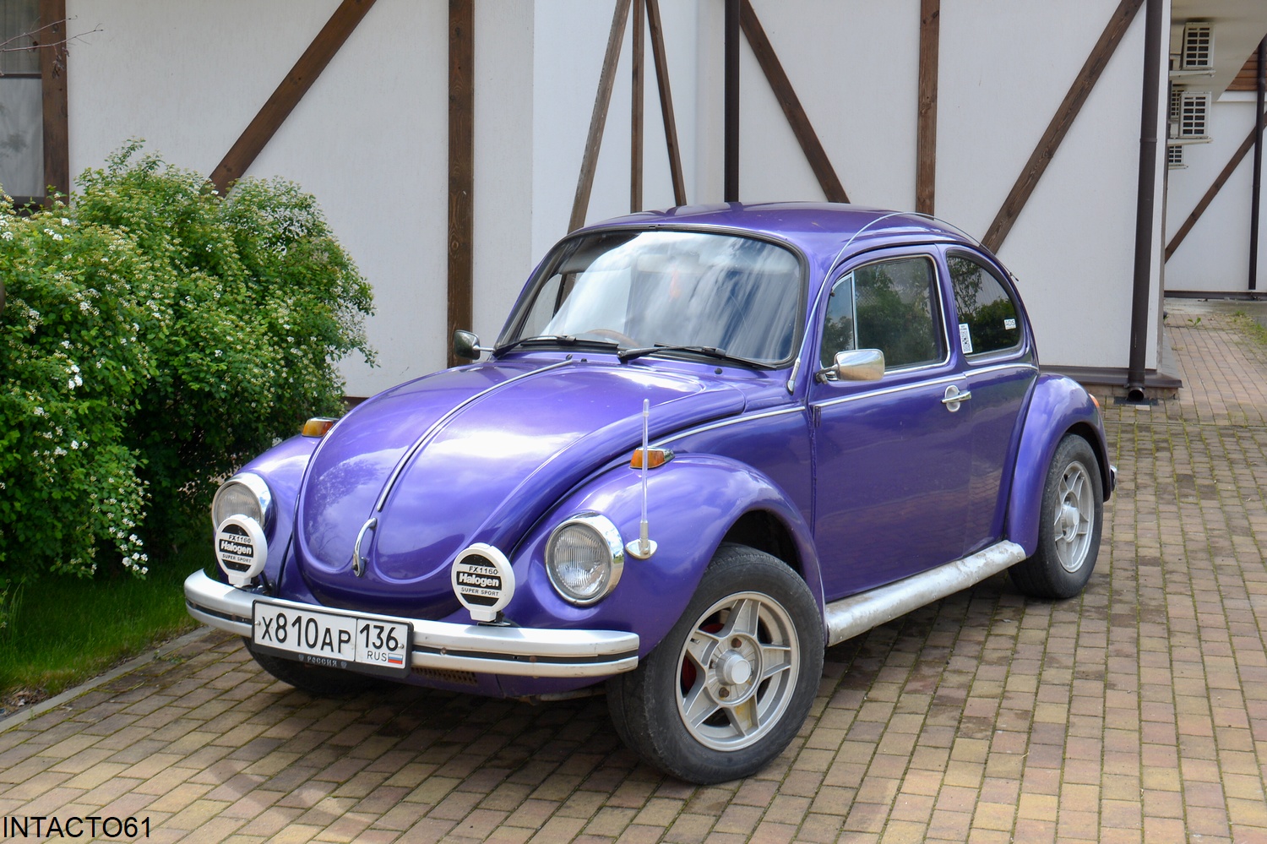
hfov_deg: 49.6
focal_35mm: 39
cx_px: 634
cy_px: 422
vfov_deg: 34.2
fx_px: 1372
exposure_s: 1/250
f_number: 8
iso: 160
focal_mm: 26
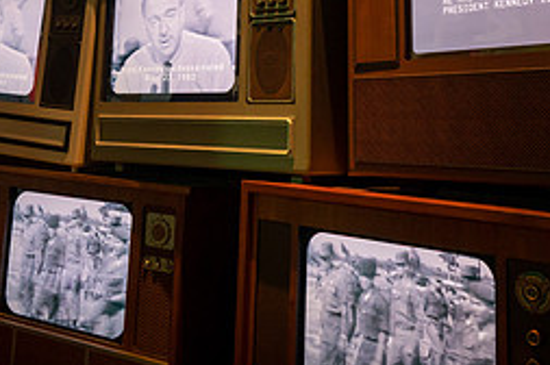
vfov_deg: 23.1
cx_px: 196
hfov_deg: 36.0
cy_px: -35
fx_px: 839
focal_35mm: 55
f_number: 5.6
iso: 3600
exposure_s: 1/50
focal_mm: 24
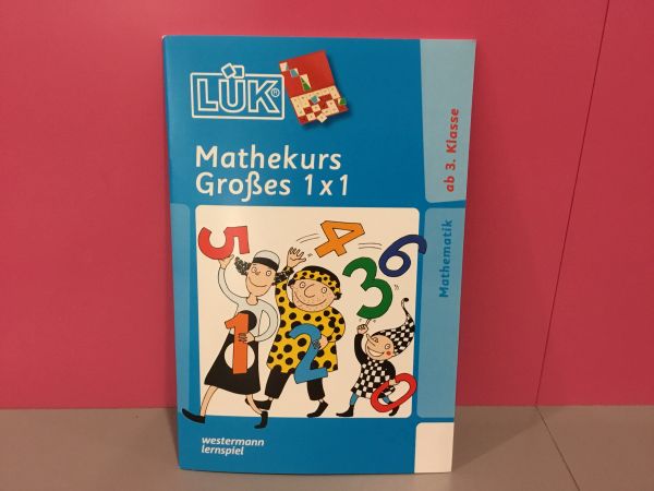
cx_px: 327
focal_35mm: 31
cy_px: 246
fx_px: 586
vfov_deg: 45.4
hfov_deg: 58.4
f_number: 2.4
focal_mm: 3.3
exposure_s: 1/33
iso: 250
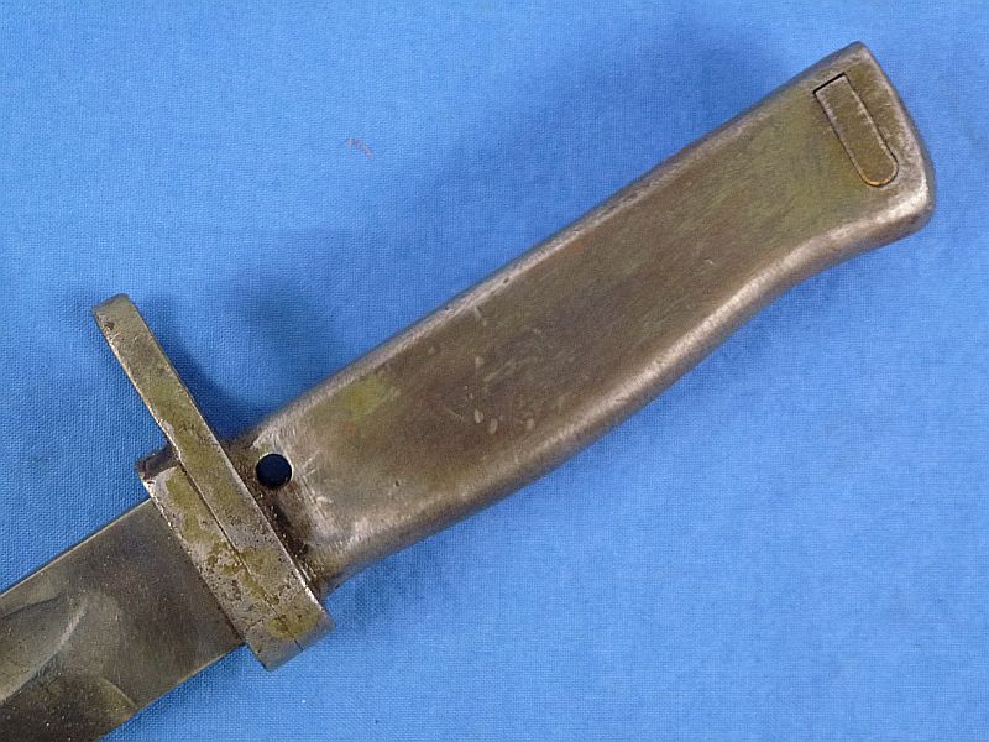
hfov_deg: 31.7
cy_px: 371
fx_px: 1743
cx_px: 494
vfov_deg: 24.0
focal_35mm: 61
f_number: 4.5
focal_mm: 10.9
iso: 400
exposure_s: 1/80
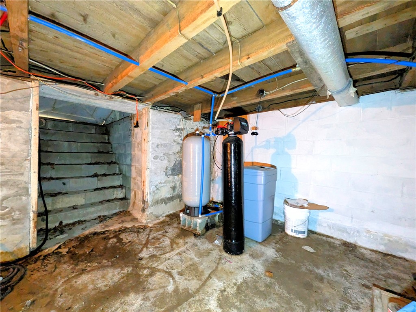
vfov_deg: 85.7
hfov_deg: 102.1
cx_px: 208
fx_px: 168
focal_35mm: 14
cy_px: 156
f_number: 2.2
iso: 1558
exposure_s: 1/23.1
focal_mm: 1.85
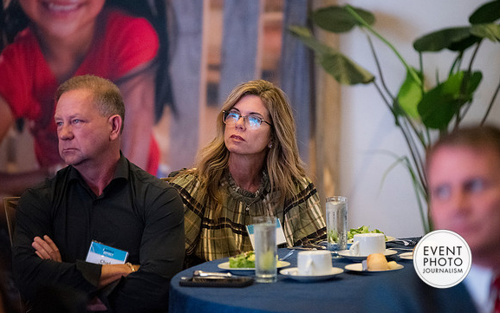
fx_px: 2794
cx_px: 250
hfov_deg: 10.2
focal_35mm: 205
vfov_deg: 6.4
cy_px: 149
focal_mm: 200
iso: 6400
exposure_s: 1/125
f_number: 2.8
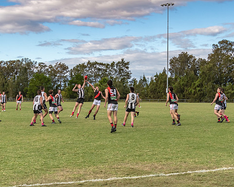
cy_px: 96
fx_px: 429
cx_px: 117
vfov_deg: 24.6
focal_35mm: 62
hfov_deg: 30.5
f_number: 6.3
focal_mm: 35
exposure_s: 1/4000
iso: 800
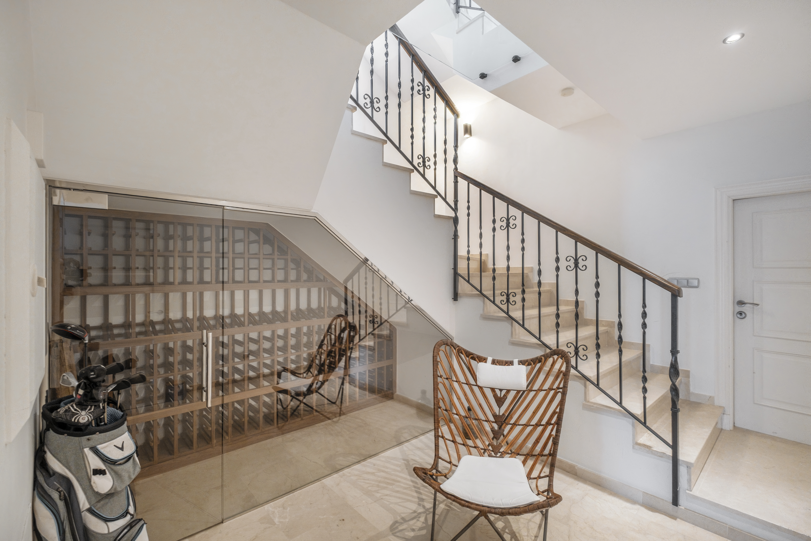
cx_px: 406
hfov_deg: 100.4
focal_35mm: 15
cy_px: 270
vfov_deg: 77.3
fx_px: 338
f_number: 4
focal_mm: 10
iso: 2500
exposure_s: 1/160
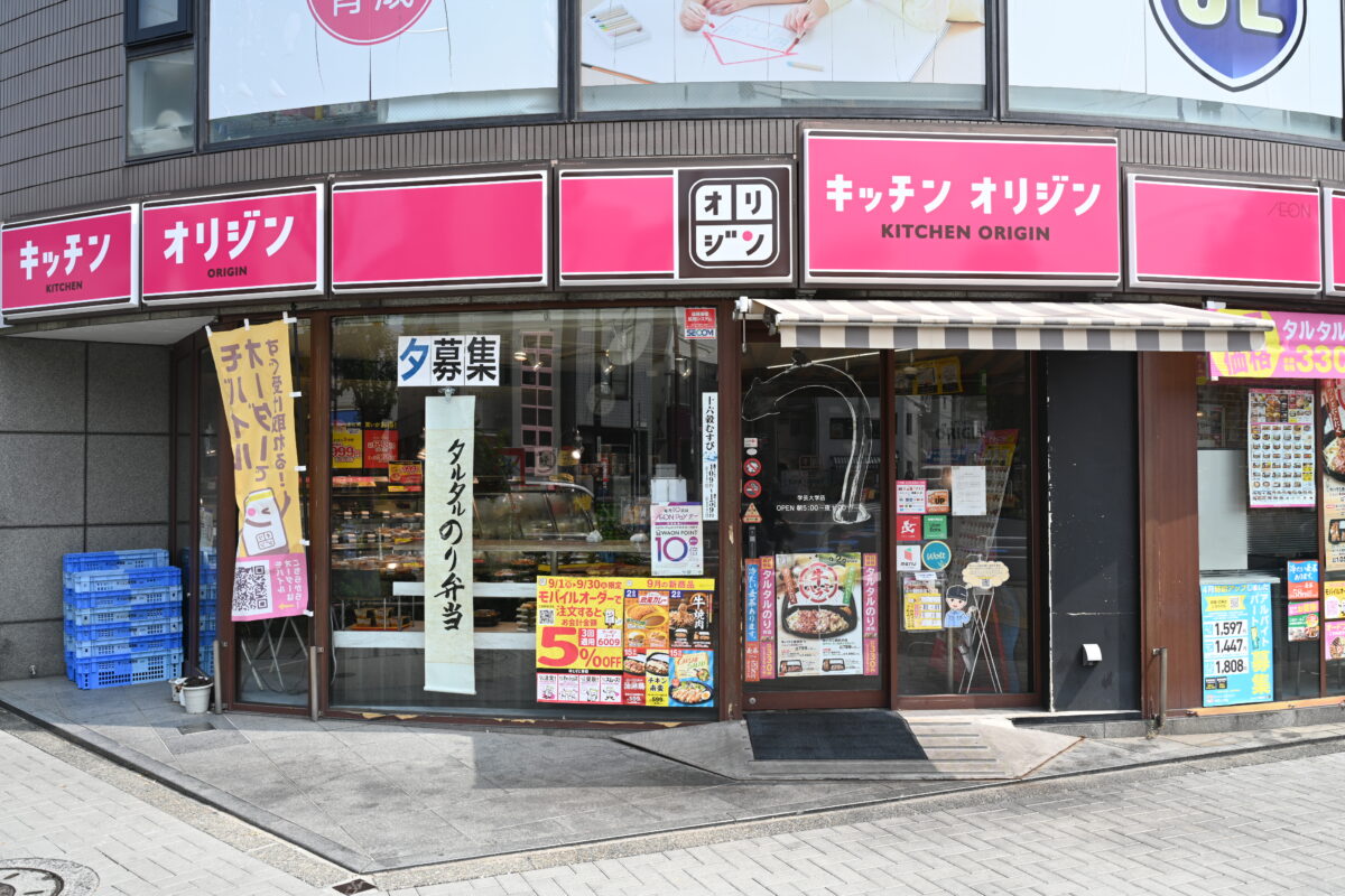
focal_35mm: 30
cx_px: 672
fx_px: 1102
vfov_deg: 44.3
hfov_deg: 62.8
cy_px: 448
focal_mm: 29.5
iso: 110
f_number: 5.6
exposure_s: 1/250
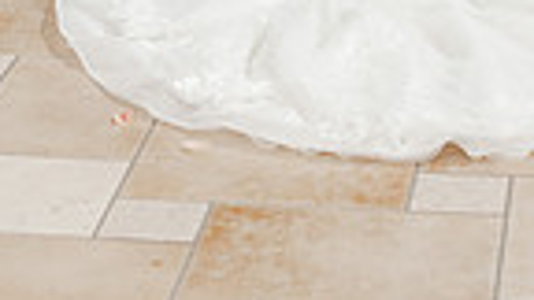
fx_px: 2322
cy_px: -511
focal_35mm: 164
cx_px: 541
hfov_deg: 12.9
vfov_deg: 6.8
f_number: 5.6
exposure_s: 1/200
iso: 640
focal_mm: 50
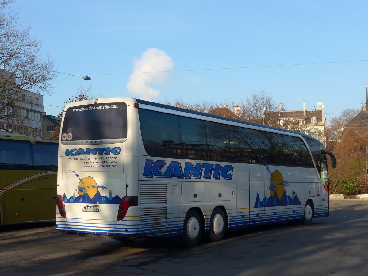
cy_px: 138
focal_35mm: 55
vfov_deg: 26.6
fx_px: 585
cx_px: 184
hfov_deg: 34.9
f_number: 3.4
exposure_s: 1/640
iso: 80
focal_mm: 11.3
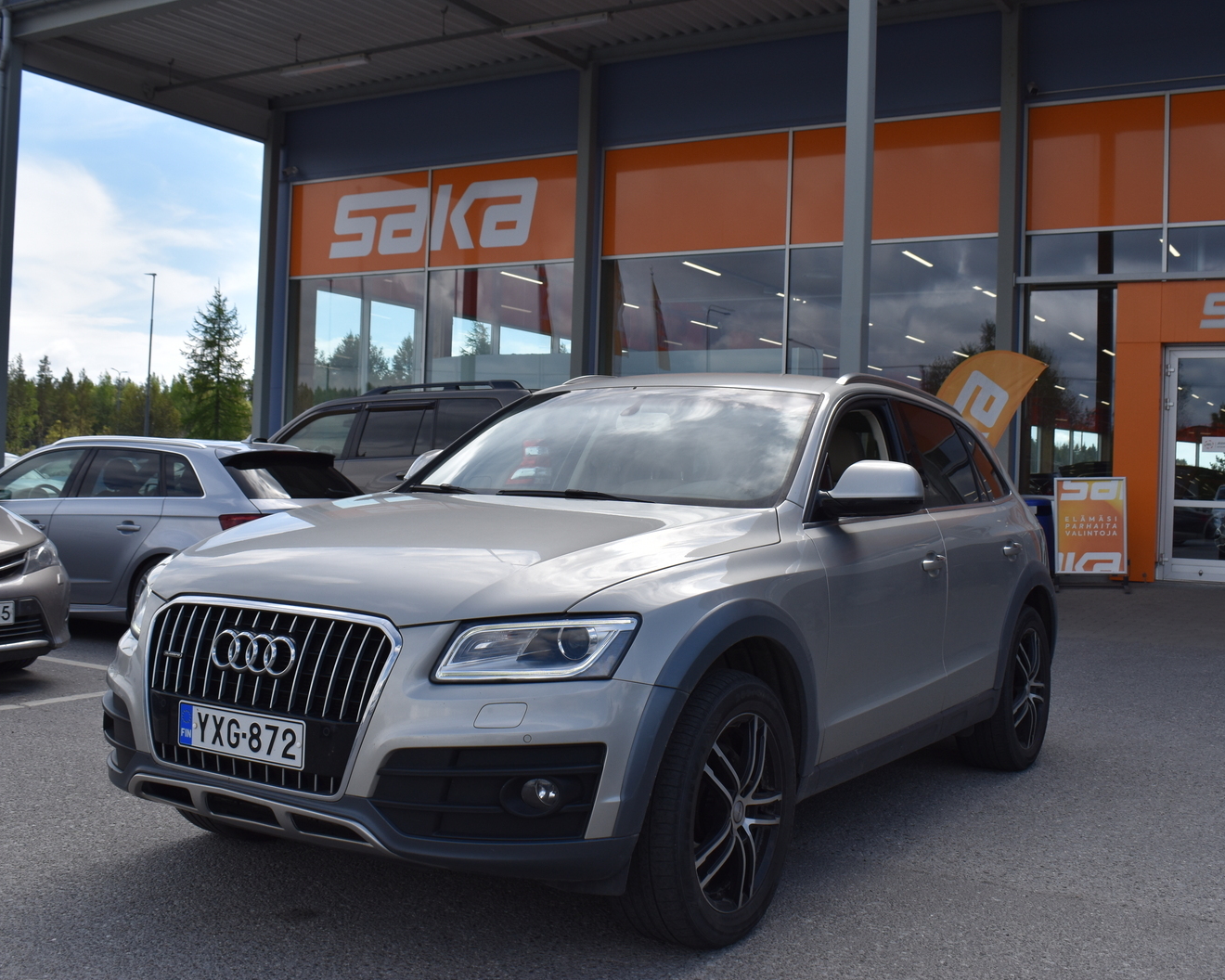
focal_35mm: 38
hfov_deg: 47.9
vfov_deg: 39.2
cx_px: 593
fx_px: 1378
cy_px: 482
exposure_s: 1/750
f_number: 8
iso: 200
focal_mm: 22
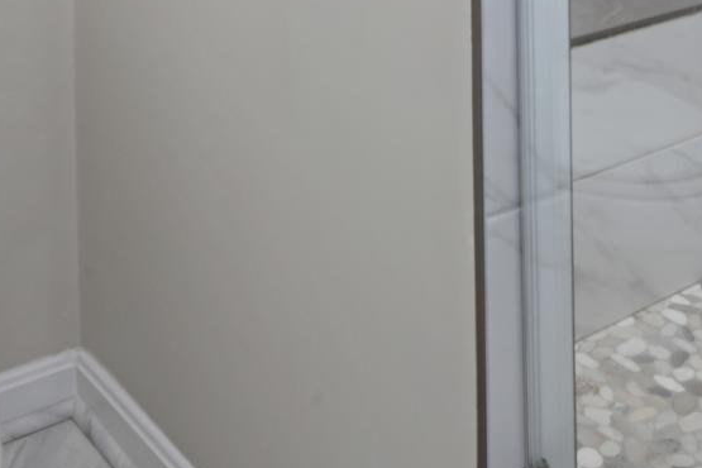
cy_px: -323
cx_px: 411
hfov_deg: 33.9
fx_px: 1150
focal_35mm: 59
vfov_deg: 18.8
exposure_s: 1.6
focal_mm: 16
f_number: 16
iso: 100
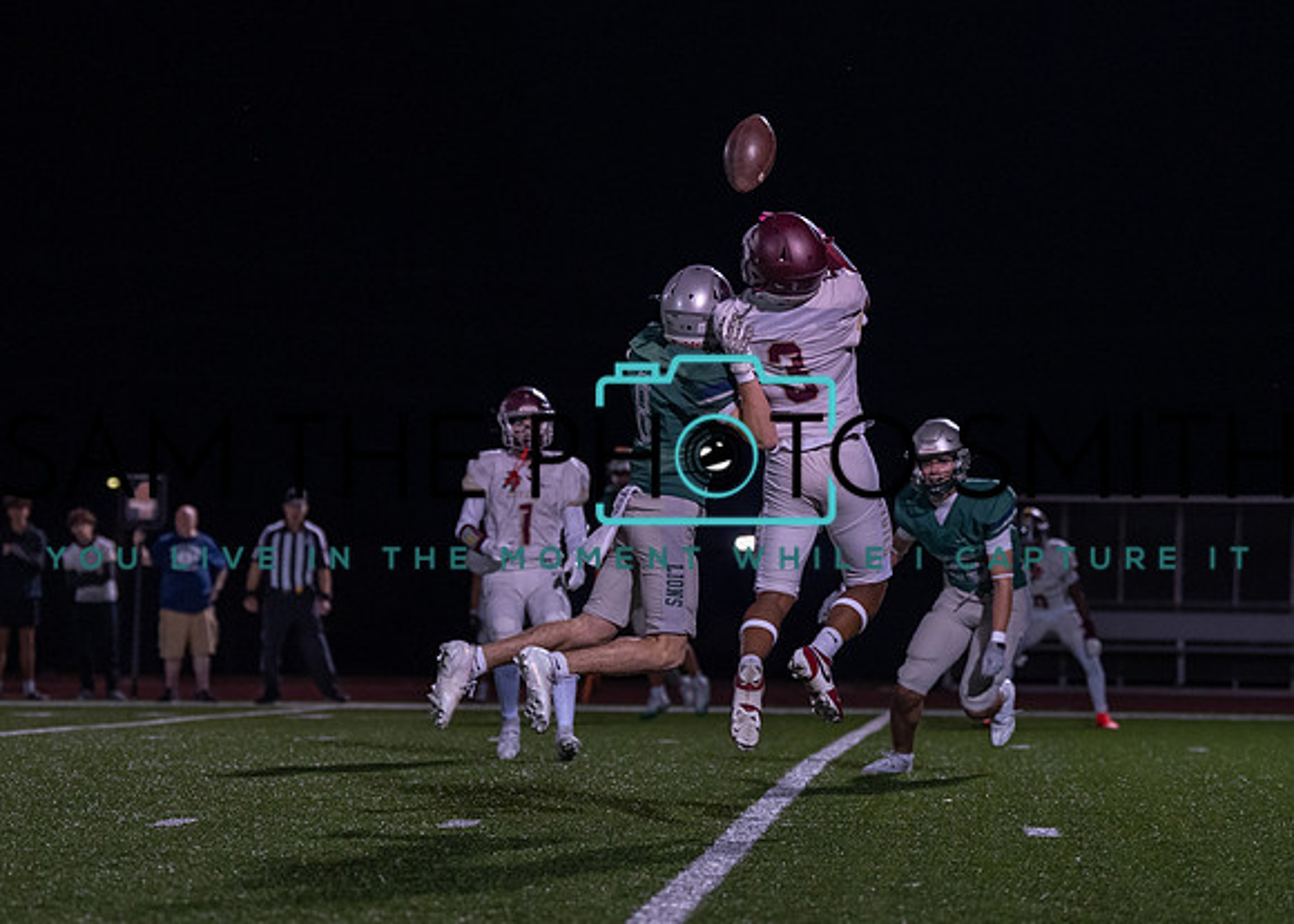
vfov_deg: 8.9
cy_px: 412
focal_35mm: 162
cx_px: 568
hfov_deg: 12.4
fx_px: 5967
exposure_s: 1/1000
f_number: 2.8
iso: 2000
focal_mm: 111
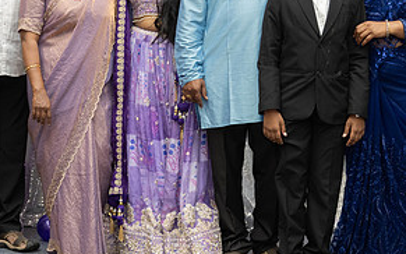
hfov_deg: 22.8
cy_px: 90
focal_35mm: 90
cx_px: 100
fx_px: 996
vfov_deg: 14.5
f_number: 3.5
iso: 1000
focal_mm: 43
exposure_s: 1/160
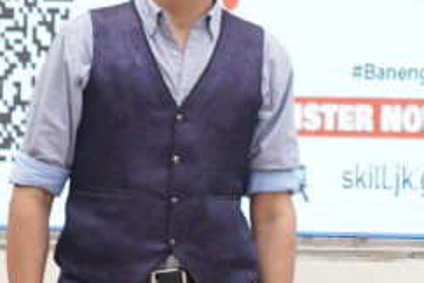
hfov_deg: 9.1
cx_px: 663
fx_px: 2579
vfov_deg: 6.3
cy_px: 59
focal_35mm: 219
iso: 100
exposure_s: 1/800
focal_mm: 35
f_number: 1.6
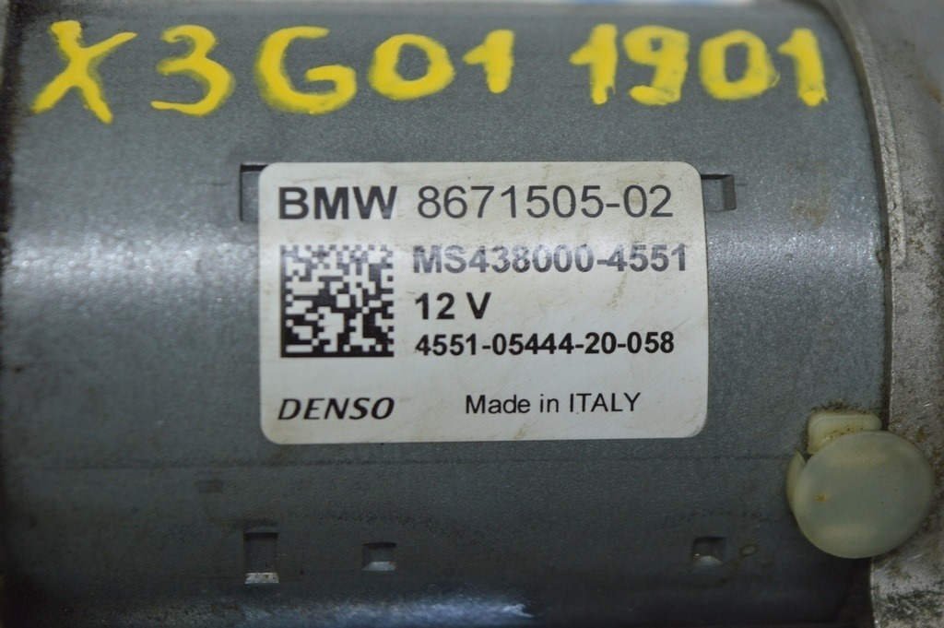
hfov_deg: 24.6
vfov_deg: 16.5
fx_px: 2162
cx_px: 472
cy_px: 314
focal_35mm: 82
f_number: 5.6
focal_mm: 55
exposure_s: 1/40
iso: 400
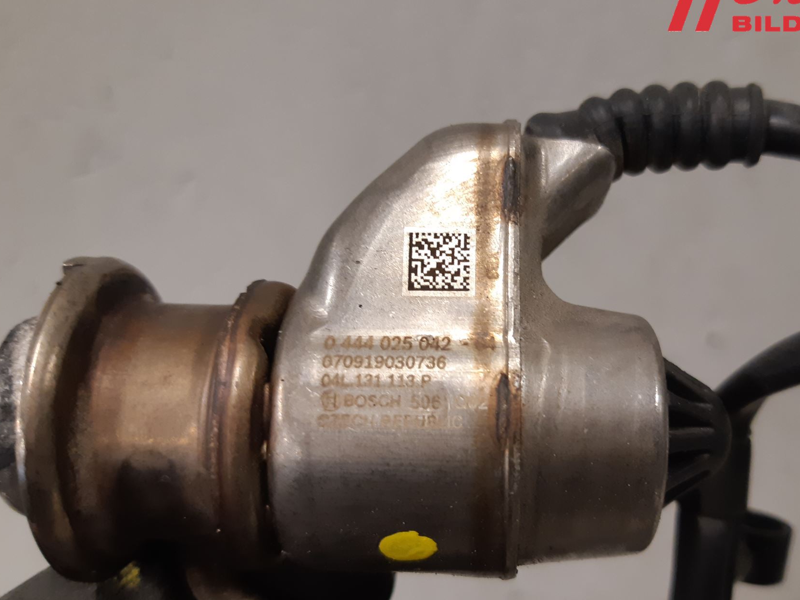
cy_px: 319
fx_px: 740
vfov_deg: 44.1
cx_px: 471
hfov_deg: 56.5
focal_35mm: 32
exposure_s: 1/50
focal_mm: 3.93
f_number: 1.7
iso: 160
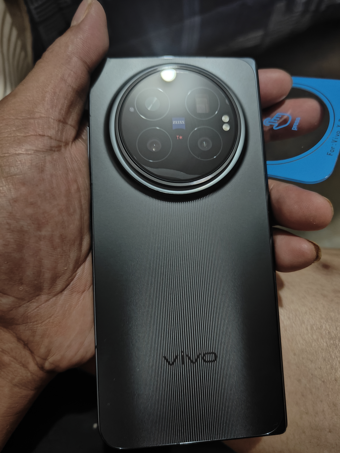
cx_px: 170
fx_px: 314
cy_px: 226
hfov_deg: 56.8
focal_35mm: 24
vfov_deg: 71.6
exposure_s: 1/20
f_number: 1.8
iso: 1000
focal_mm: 5.59
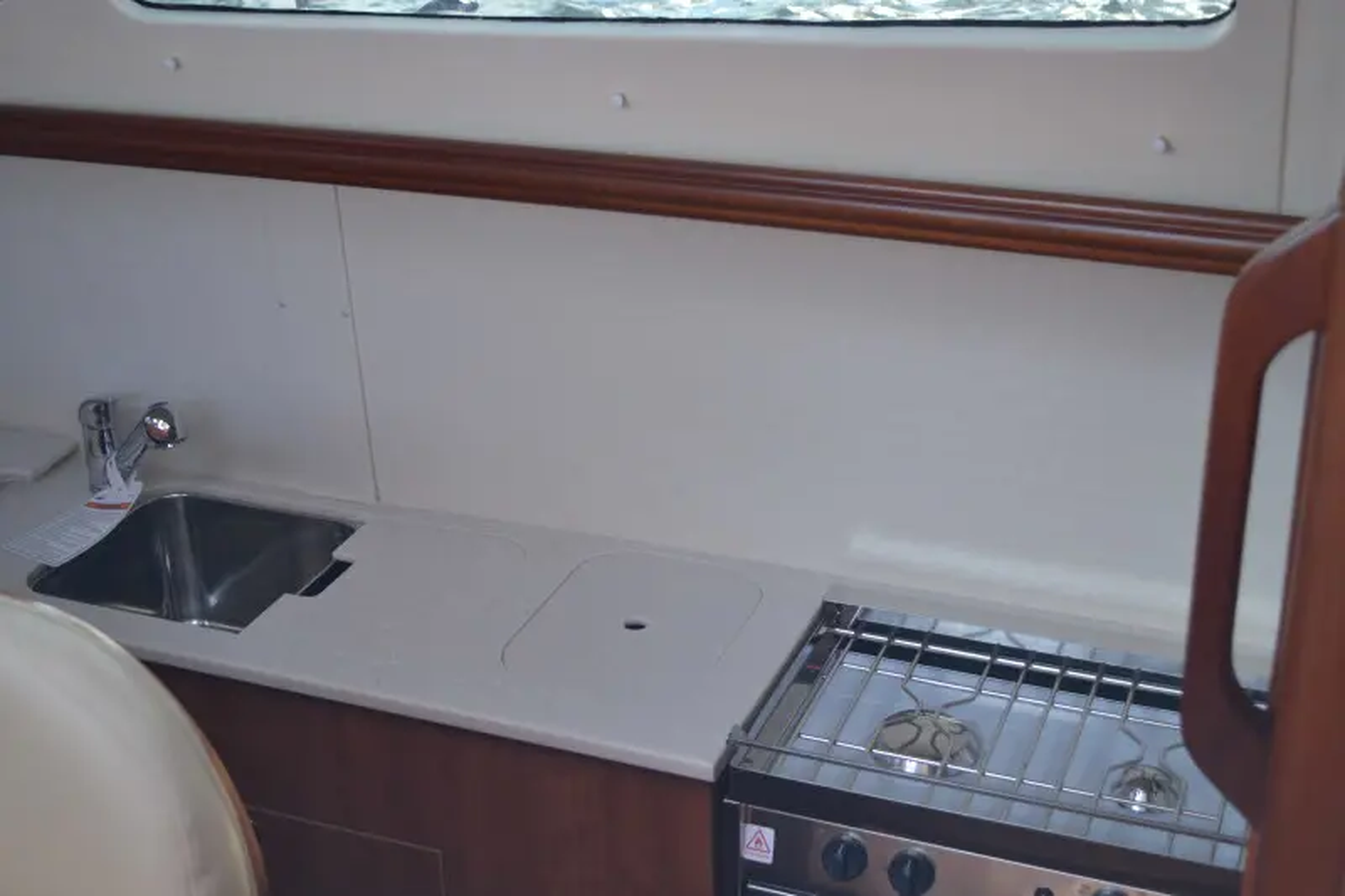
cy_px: 448
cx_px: 672
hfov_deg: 38.9
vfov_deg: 26.5
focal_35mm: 51
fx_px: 1905
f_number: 5.6
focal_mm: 34
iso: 400
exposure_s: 1/125
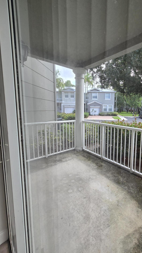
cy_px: 124
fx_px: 100
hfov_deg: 67.9
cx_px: 98
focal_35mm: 15
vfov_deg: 103.0
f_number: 2.2
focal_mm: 2.2
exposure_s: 1/258
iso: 50
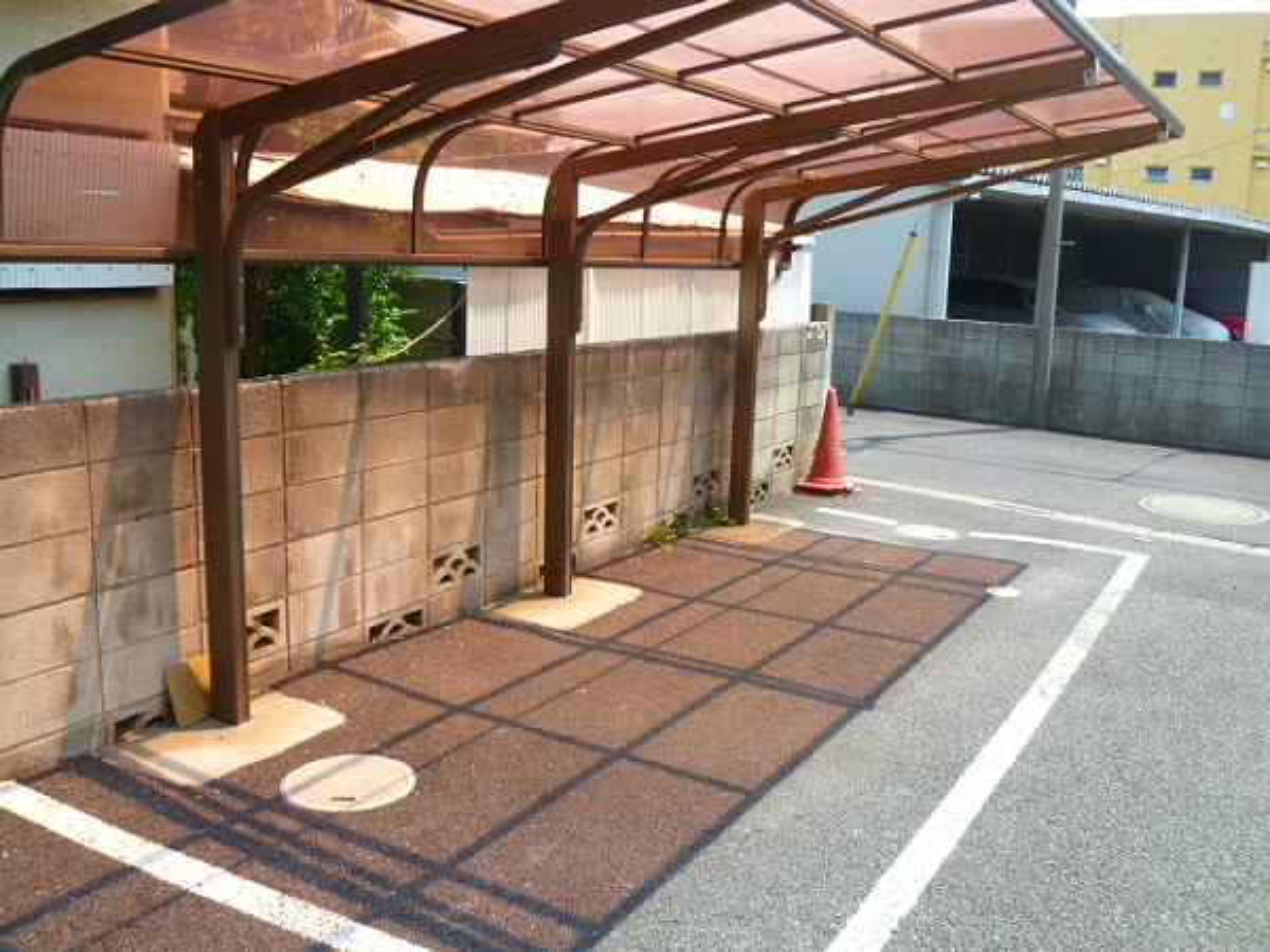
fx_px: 1211
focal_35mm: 33
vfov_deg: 42.9
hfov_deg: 55.4
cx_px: 635
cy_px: 476
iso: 80
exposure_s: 1/200
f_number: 4
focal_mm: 5.9
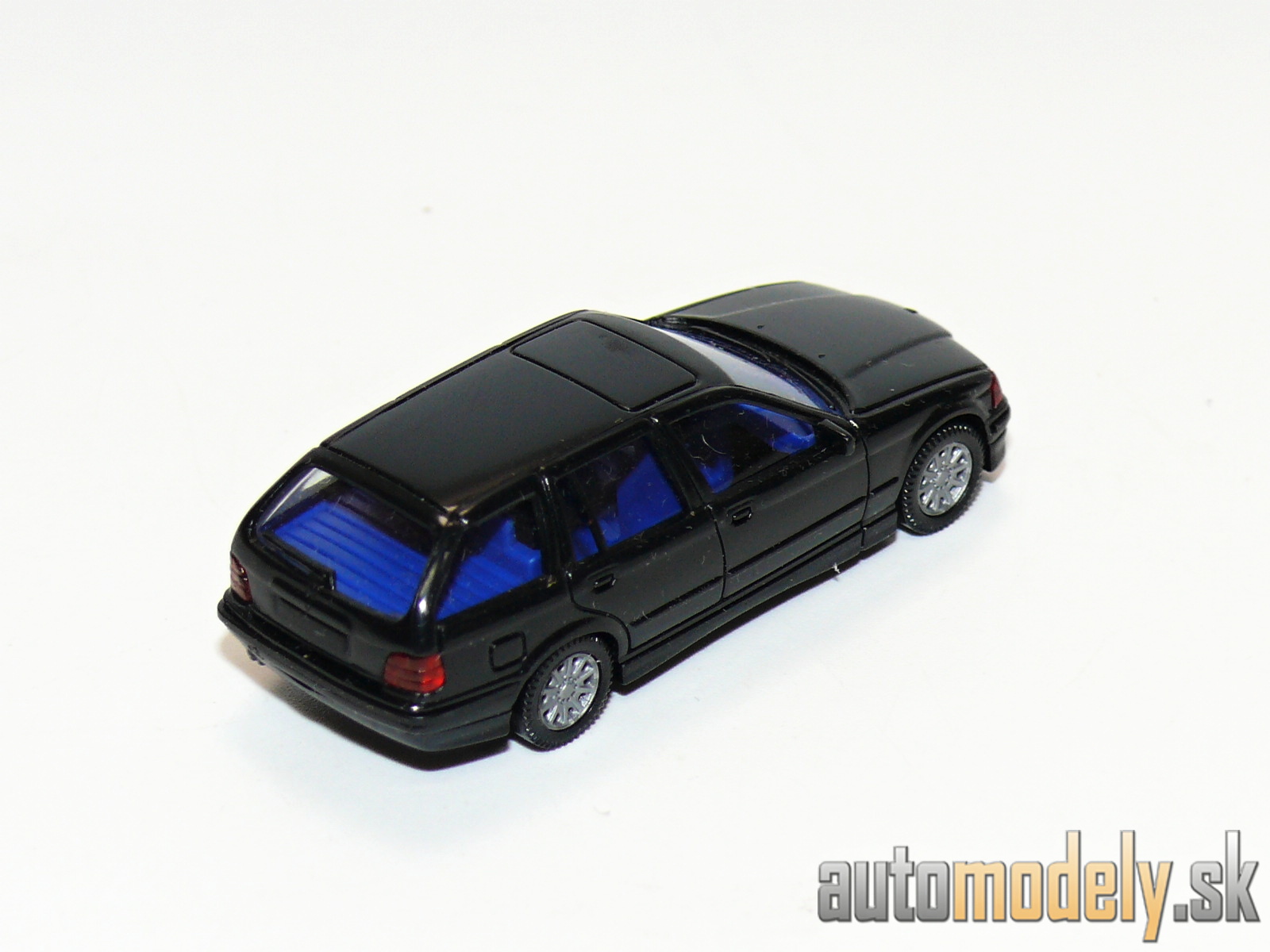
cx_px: 635
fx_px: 4916
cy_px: 476
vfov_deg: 11.1
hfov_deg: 14.7
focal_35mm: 134
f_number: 4
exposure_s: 1/30
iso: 100
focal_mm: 16
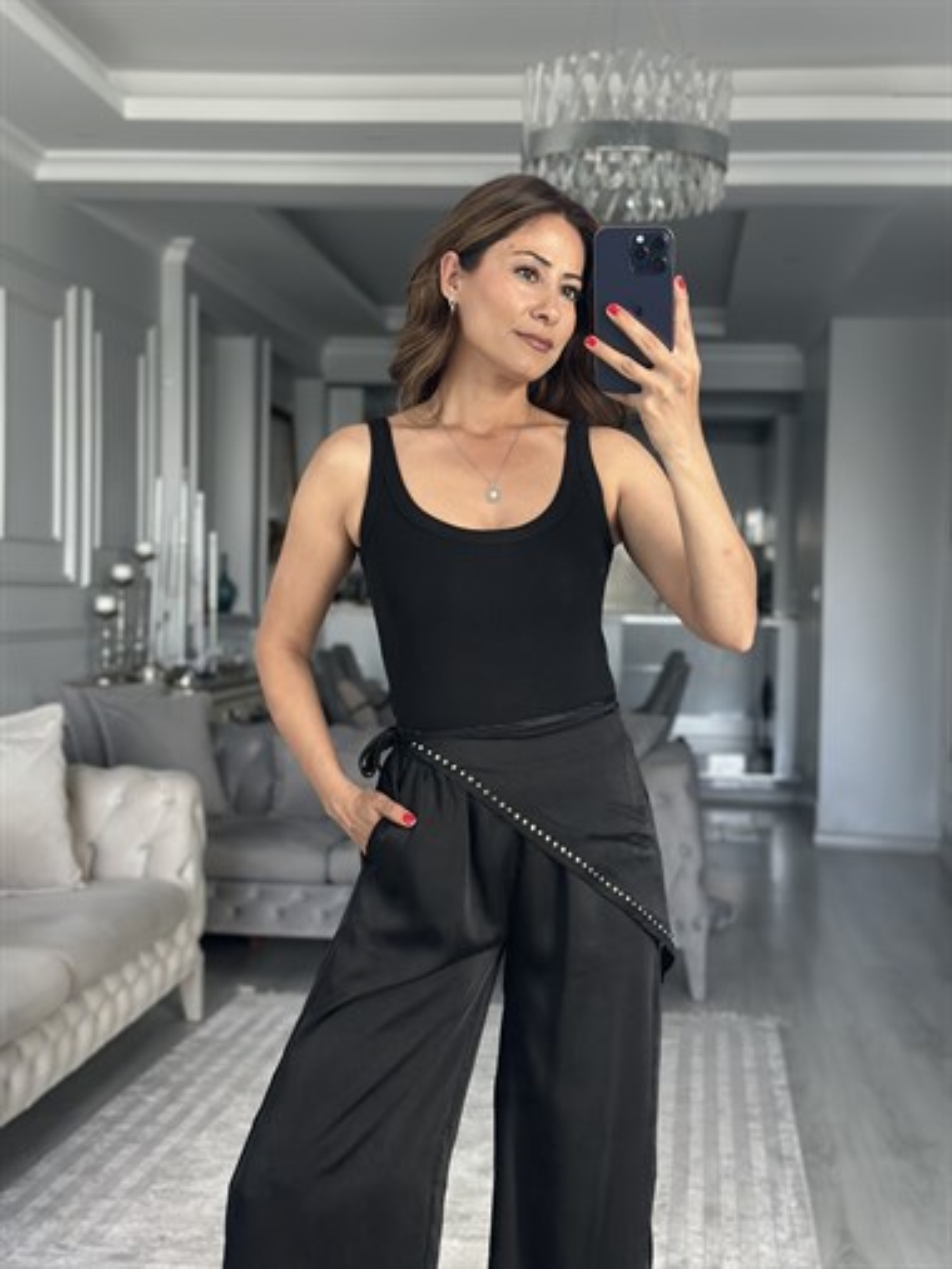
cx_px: 476
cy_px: 634
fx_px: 1759
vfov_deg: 39.6
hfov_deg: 30.3
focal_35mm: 48
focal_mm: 6.86
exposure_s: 1/72
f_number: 1.78
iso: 125
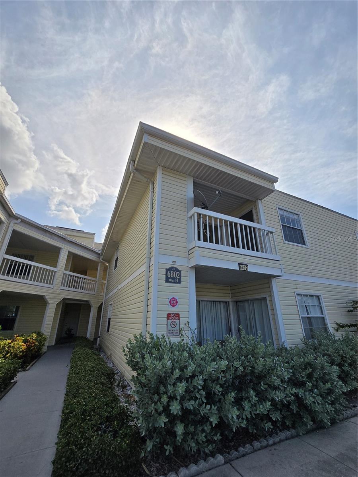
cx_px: 179
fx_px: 179
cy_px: 238
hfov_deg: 89.9
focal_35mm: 13
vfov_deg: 106.2
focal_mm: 2.2
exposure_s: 1/3381
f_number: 2.2
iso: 50
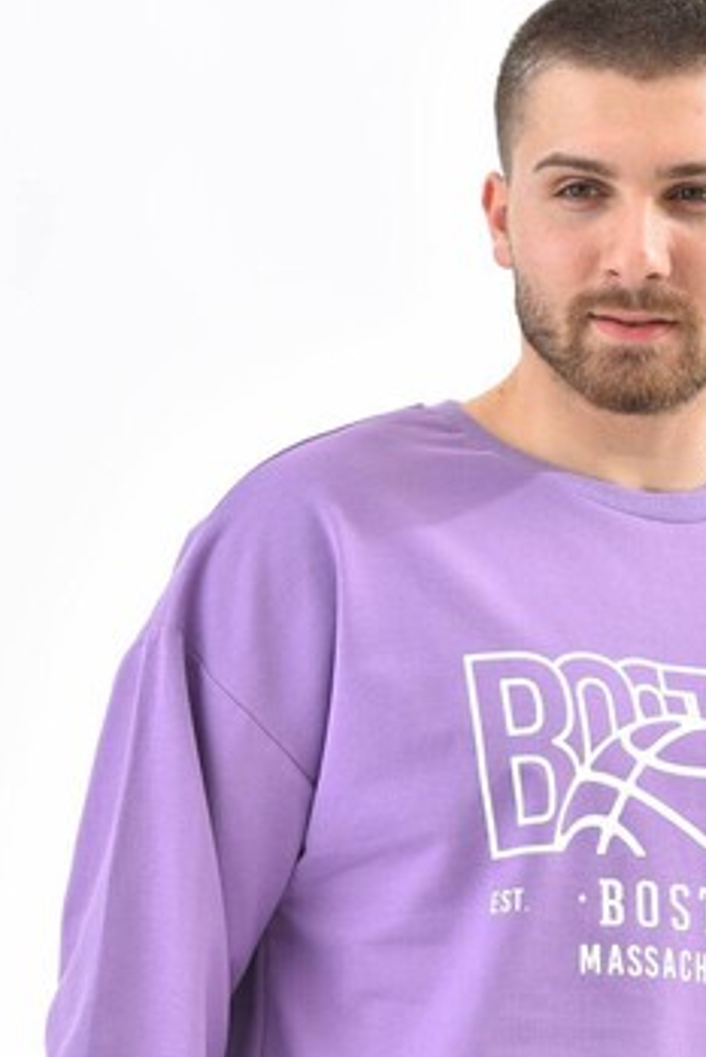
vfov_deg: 8.2
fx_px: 7317
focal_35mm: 249
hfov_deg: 5.5
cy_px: 966
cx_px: 530
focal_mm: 116
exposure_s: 1/160
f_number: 7.1
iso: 100
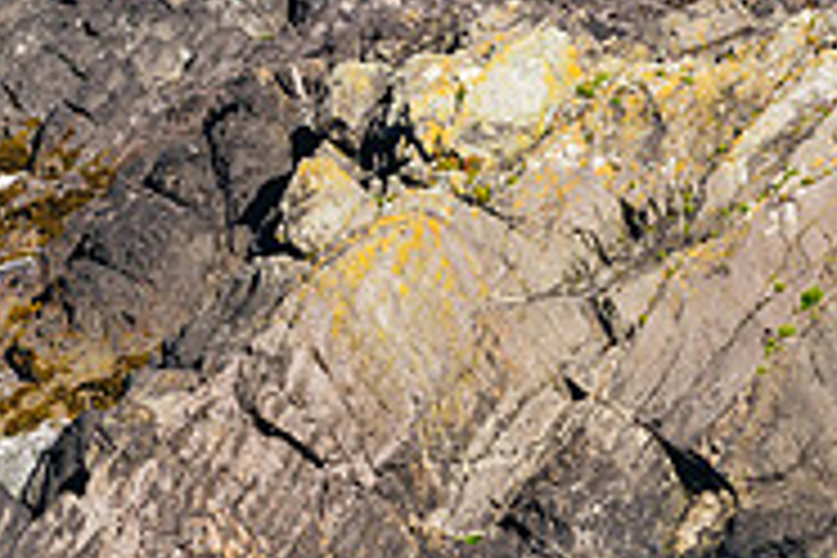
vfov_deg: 5.9
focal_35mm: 234
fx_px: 5440
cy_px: 119
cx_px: 54
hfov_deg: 8.8
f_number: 11
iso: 500
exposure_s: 1/640
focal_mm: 75
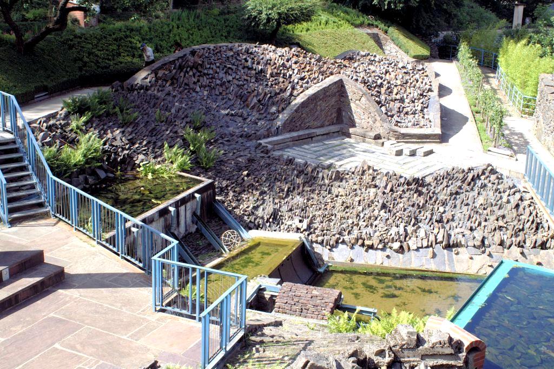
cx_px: 277
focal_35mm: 45
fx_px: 692
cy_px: 184
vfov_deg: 29.8
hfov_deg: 43.6
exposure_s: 1/80
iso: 100
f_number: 10
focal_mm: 30
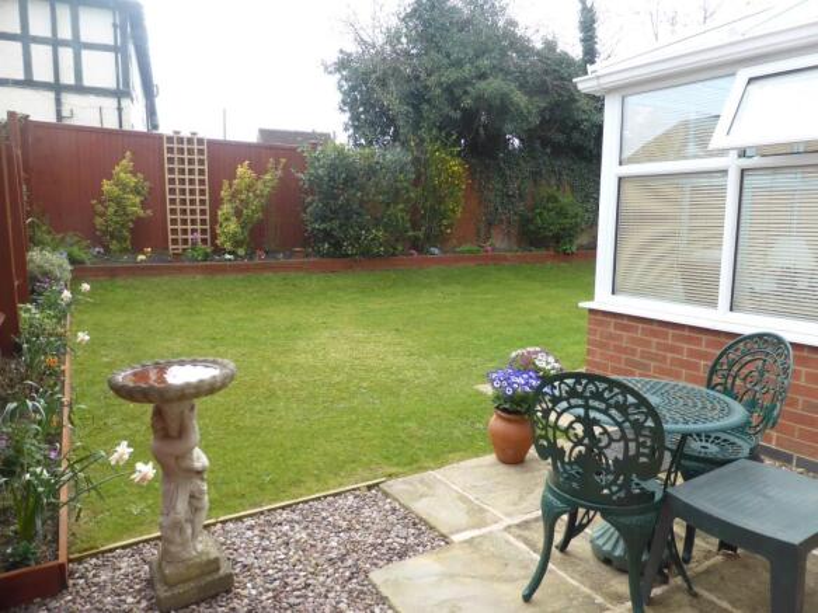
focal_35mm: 24
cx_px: 409
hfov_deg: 71.6
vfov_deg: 56.8
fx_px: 567
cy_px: 306
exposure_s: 1/250
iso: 100
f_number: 3.3
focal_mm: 4.3
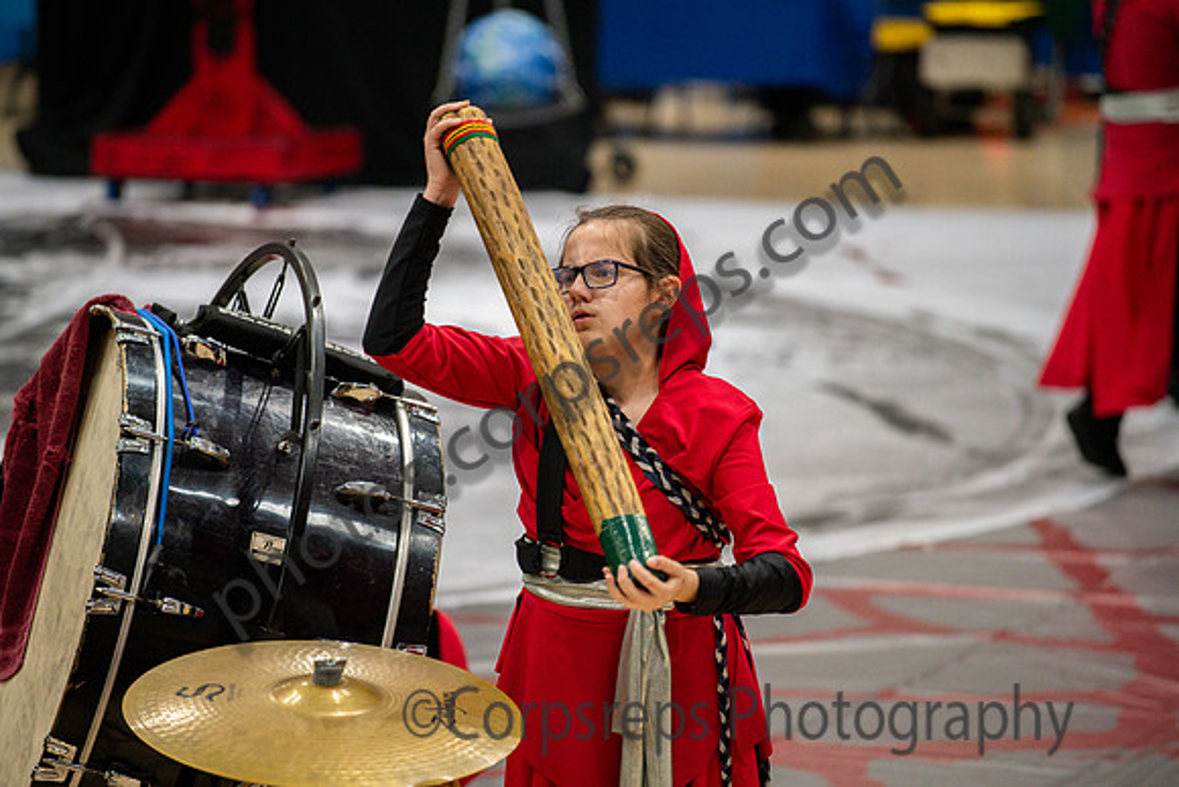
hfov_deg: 11.1
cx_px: 590
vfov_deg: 7.4
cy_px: 394
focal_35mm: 185
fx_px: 6060
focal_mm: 185
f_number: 4
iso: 4000
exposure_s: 1/500
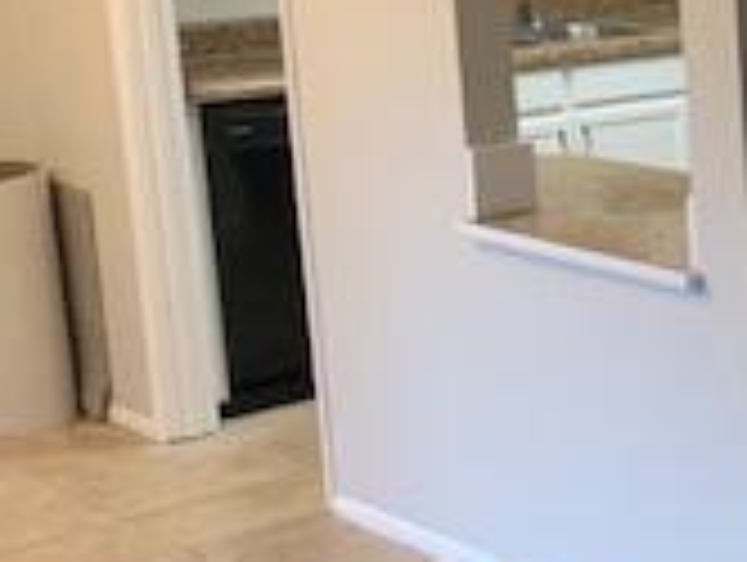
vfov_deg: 14.8
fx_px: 2161
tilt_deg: -11.3
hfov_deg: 16.7
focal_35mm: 100
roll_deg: -0.1
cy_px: 193
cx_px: 1287
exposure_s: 1/60
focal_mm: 4.25
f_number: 1.8
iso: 200
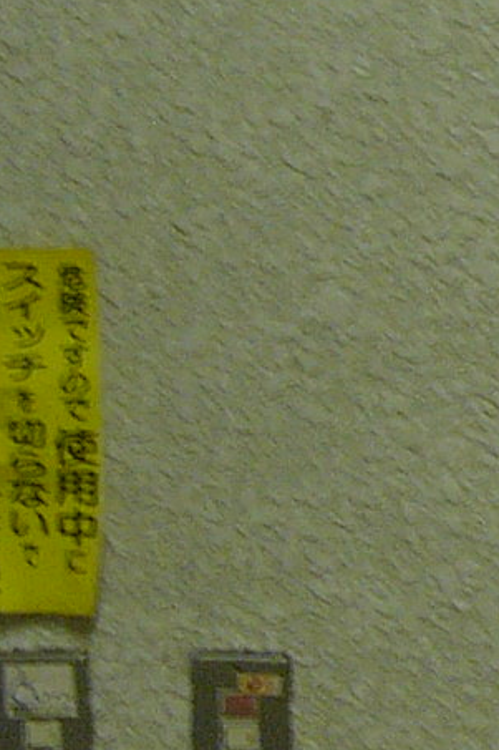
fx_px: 3974
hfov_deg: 7.0
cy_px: 207
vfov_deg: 10.8
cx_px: 834
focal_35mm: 191
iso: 100
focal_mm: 6
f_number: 2.8
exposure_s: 1/13
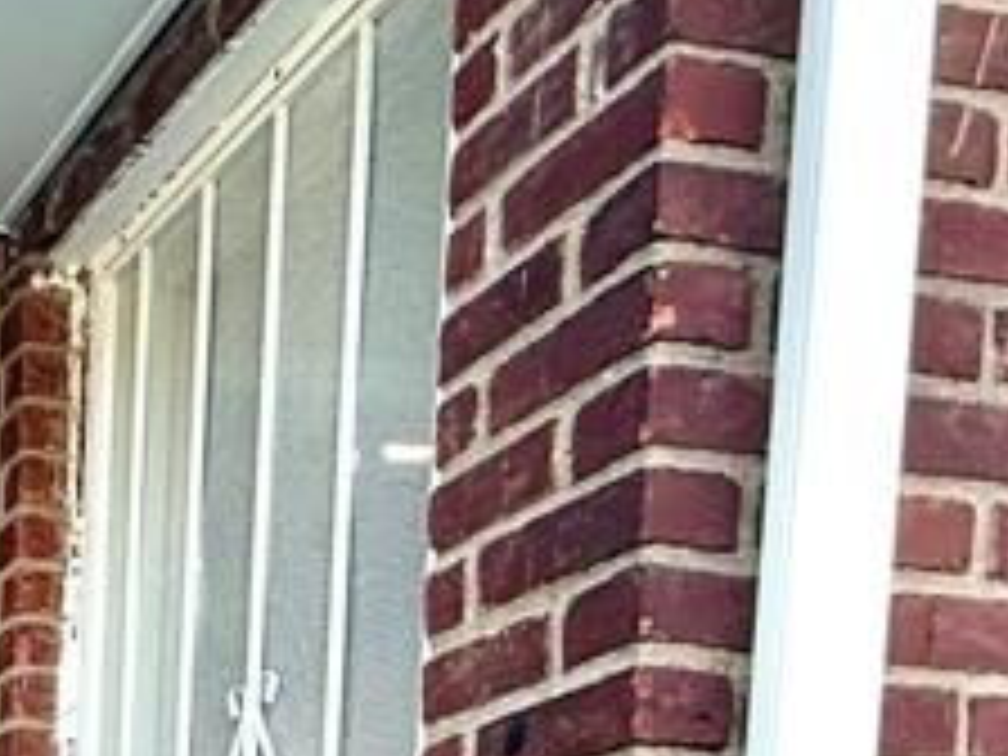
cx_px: -428
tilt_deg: -1.4
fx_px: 1864
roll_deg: -1.6
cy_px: 1278
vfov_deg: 18.8
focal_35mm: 64
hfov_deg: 24.7
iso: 50
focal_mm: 2.22
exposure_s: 1/300
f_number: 2.2
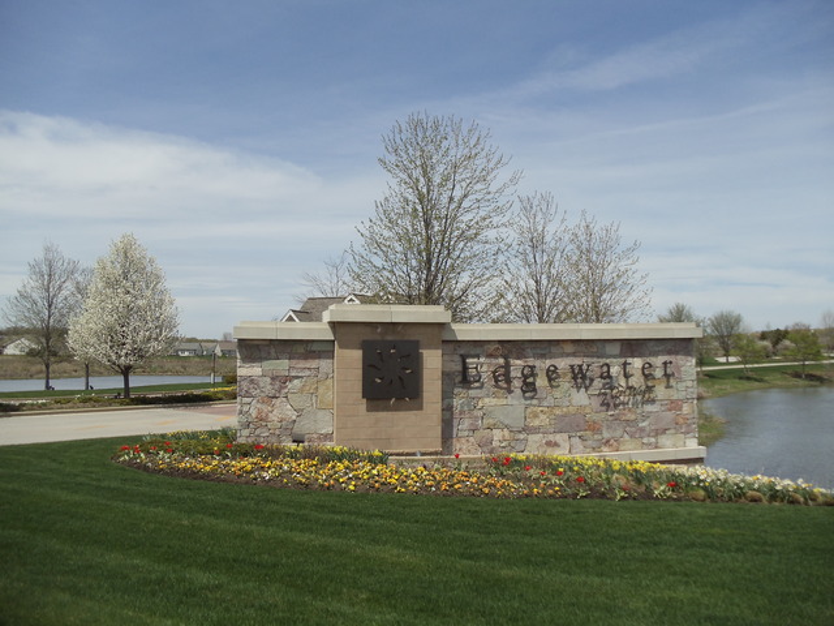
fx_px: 1060
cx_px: 417
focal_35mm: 44
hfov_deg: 42.9
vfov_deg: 32.9
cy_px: 313
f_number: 7.1
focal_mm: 6
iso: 100
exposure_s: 1/500
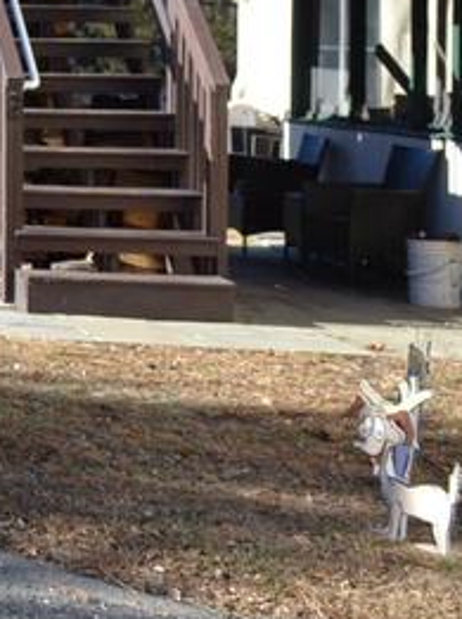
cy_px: -63
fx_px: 1820
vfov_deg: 18.5
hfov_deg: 12.5
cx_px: -502
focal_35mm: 102
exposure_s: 1/160
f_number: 6.3
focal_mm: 18
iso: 100
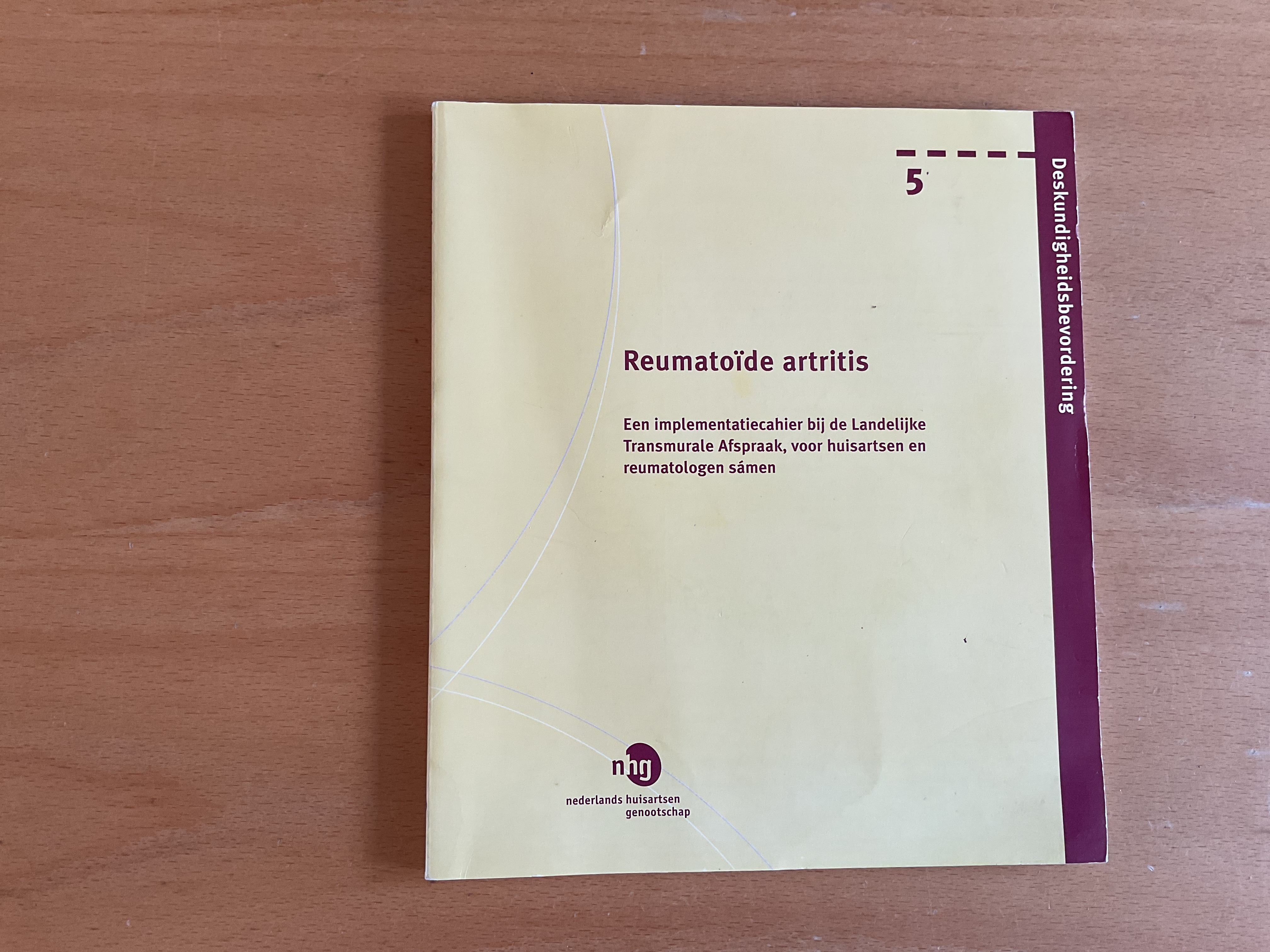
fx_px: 1064
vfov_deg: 48.2
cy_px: 476
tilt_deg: -84.0
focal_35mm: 29
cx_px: 635
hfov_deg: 61.7
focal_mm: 3
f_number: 1.8
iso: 50
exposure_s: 1/60
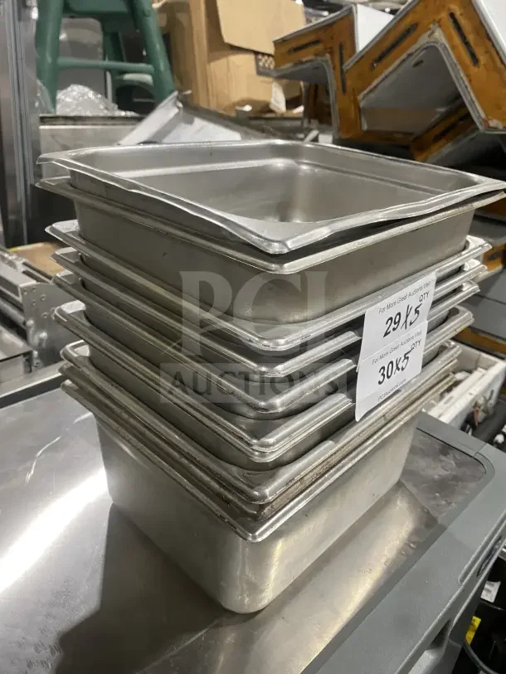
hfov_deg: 53.1
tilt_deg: -25.7
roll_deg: -4.7
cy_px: 337
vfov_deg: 67.3
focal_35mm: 26
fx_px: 507
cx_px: 253
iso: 200
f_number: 1.8
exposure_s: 1/60
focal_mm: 4.25
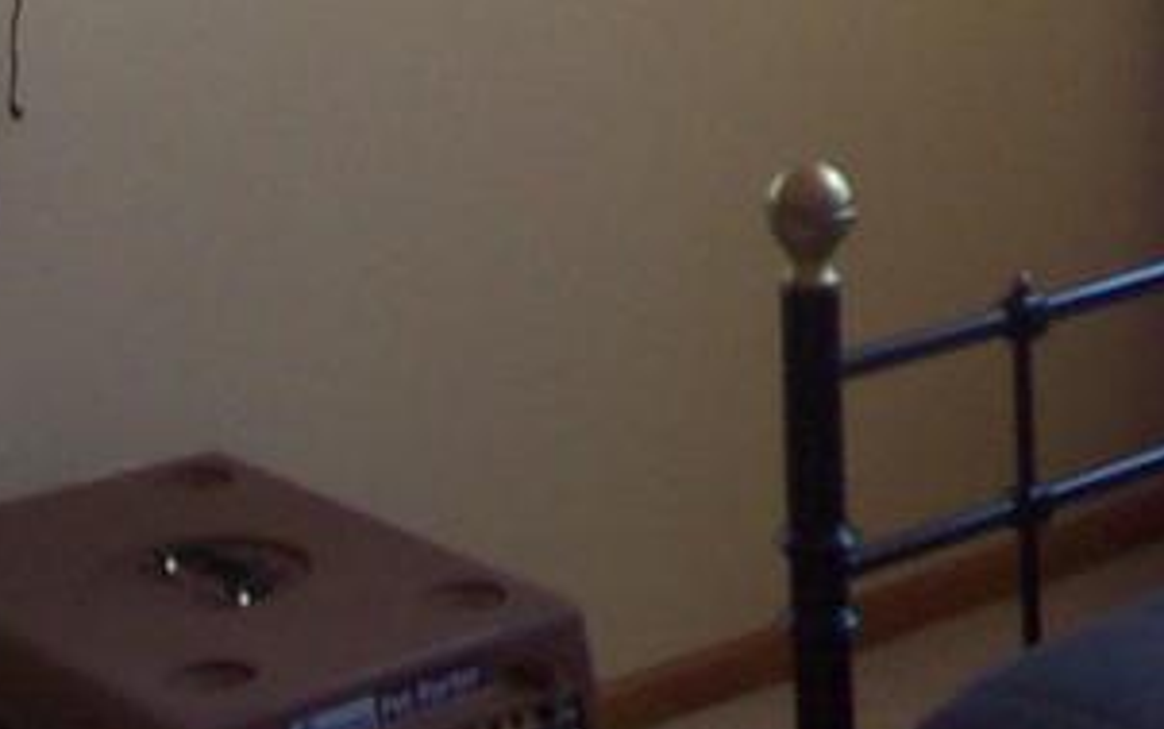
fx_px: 5204
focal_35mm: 164
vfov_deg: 7.7
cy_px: -650
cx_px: 1850
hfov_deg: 12.1
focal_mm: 8
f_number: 2.8
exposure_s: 1/30
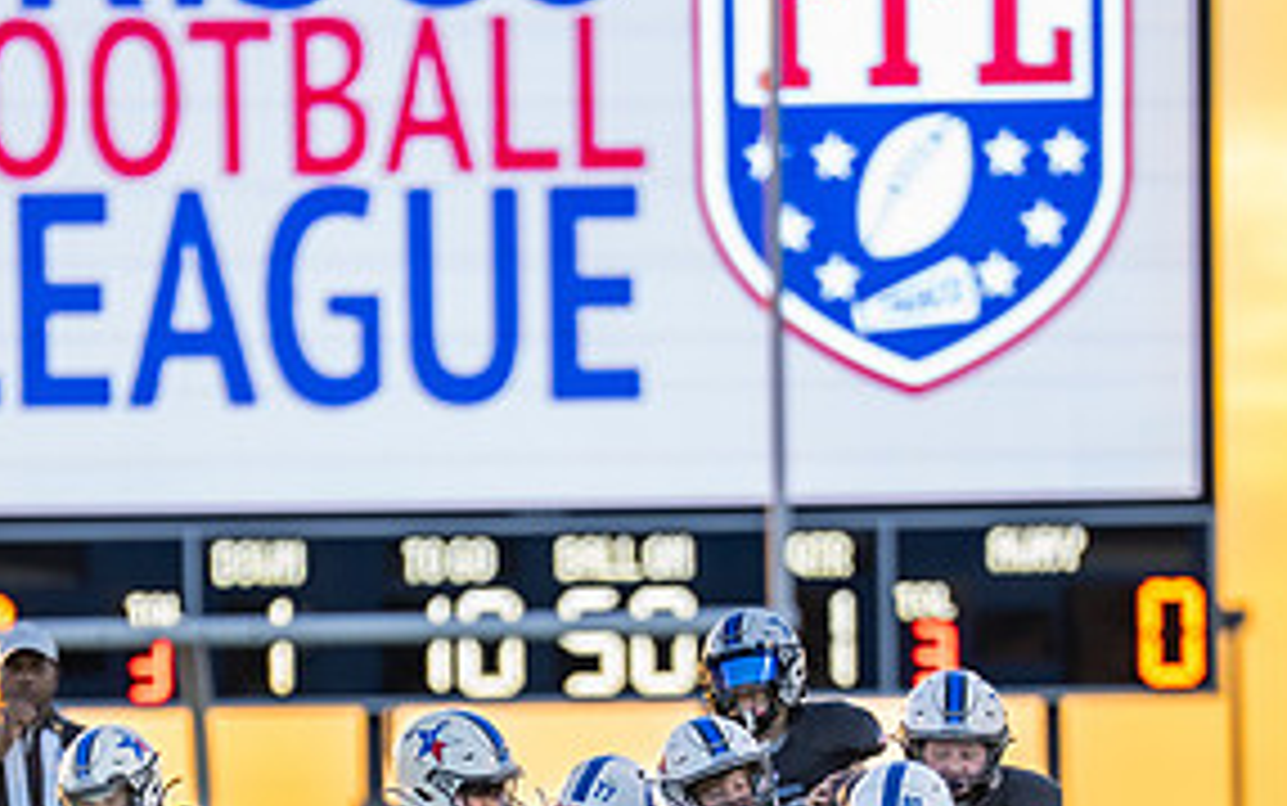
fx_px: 18808
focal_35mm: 536
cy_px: 974
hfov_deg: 3.9
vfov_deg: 2.5
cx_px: 617
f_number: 2.8
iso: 640
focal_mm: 200
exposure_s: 1/1250
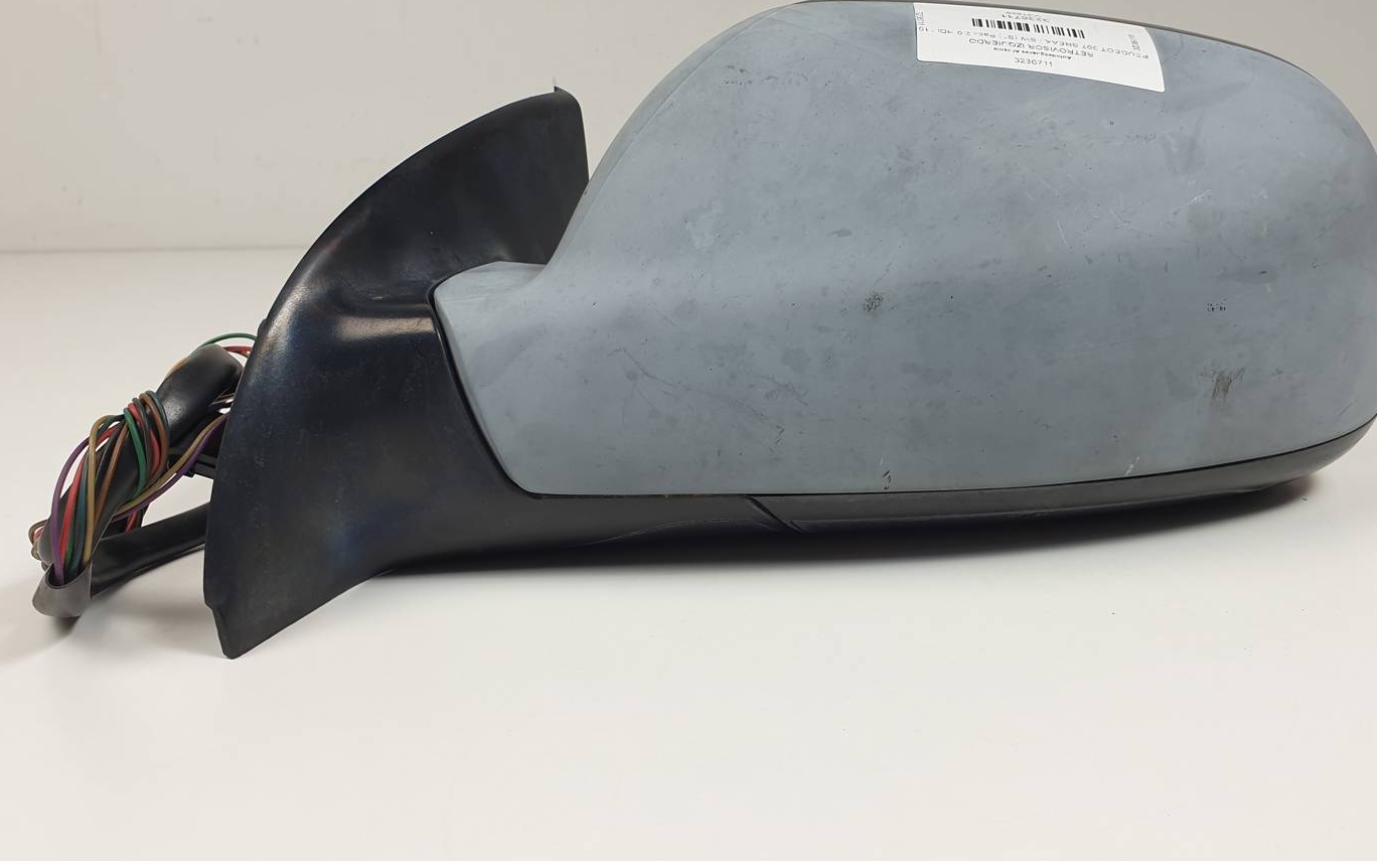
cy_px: 322
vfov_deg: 42.8
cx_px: 721
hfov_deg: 64.6
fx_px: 1088
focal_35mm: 29
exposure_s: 1/128
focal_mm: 4.3
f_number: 2.4
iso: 50
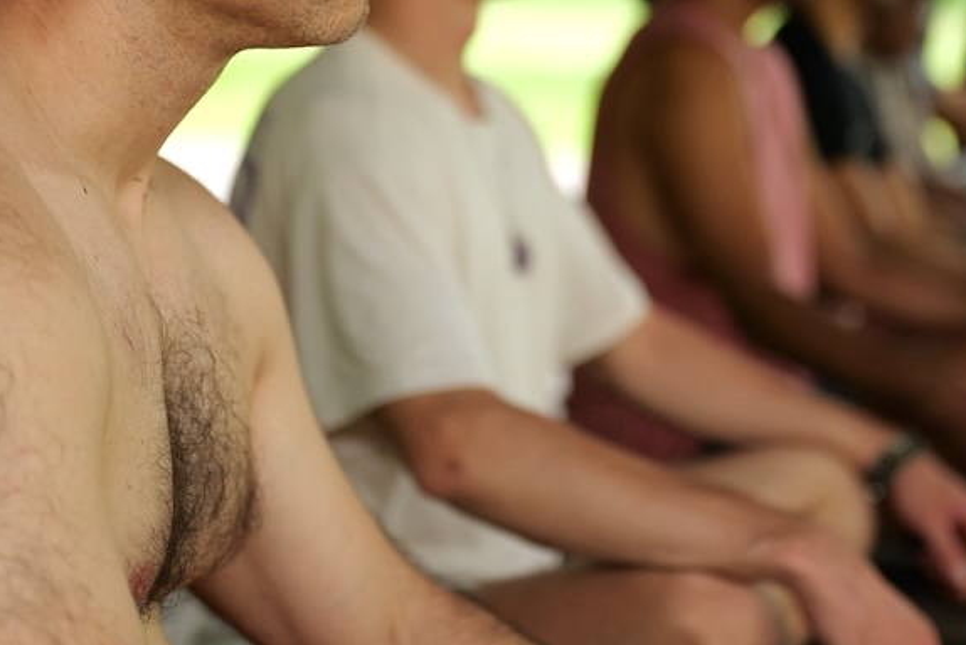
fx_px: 2523
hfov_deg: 21.7
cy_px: 81
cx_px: 572
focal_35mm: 94
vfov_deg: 14.4
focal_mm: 45
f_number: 1.8
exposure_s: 1/320
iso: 2000
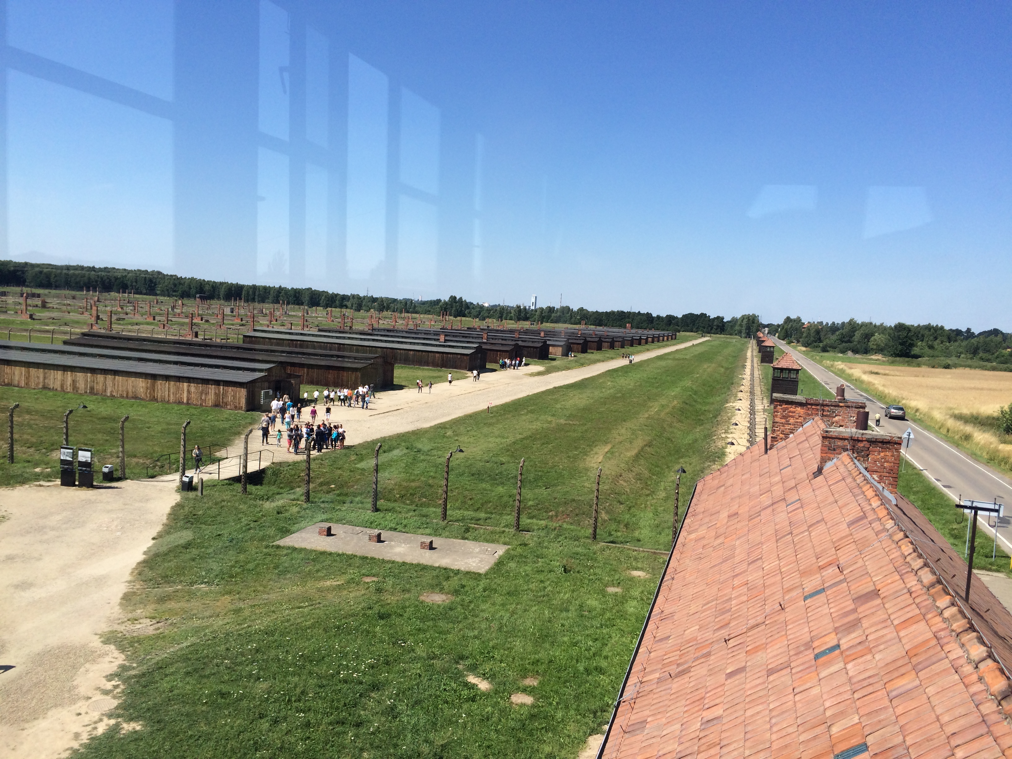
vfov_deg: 48.2
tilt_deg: -2.4
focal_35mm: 29
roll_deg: -2.7
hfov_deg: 61.7
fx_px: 848
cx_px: 506
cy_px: 380
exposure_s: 1/1953
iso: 32
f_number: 2.2
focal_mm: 4.15
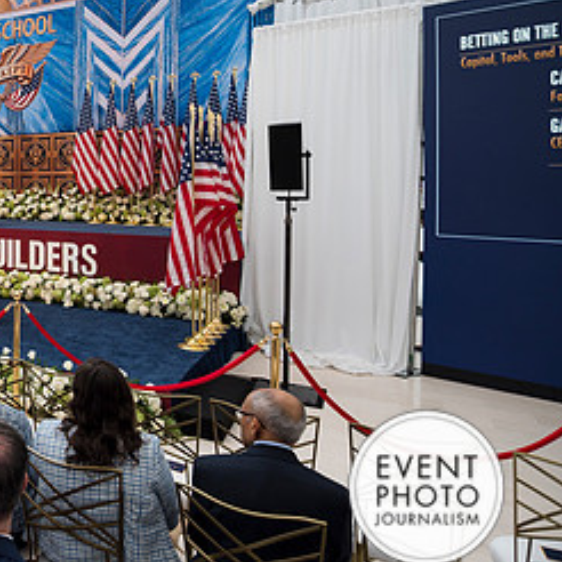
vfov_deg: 47.8
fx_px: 625
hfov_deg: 38.4
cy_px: 199
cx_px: -82
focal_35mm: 34
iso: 140
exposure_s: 1/160
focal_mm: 17
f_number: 4
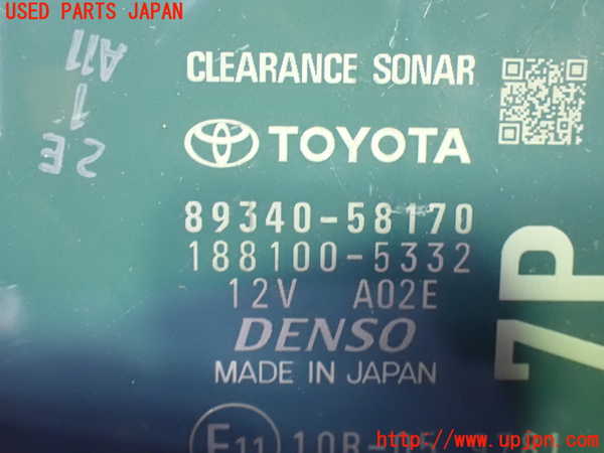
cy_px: 226
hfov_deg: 42.9
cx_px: 302
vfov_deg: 32.9
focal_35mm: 44
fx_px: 768
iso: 1600
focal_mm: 7.84
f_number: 2.9
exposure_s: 1/20
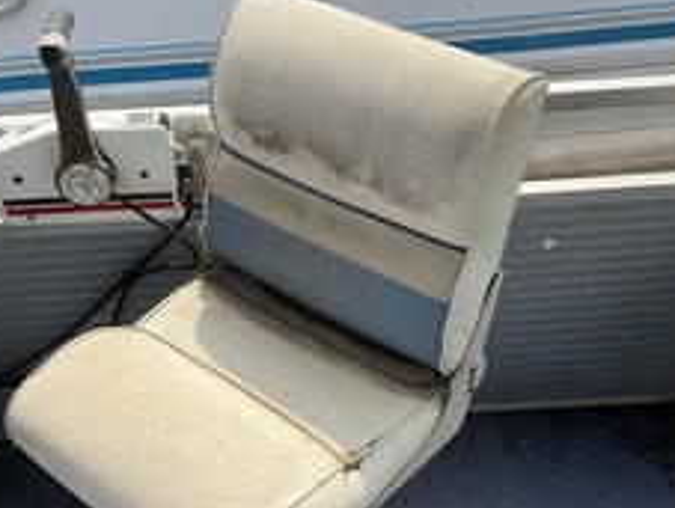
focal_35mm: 51
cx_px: 360
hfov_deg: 37.4
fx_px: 996
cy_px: 339
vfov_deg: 28.5
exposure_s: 1/869
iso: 25
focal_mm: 3
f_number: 1.8
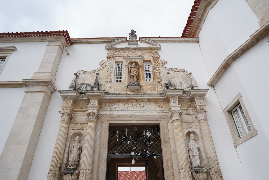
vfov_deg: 53.1
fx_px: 179
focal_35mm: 24
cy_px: 90
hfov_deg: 73.7
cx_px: 134
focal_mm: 24
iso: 100
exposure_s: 1/100
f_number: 13
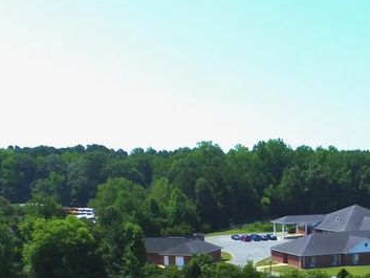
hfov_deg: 32.0
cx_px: 313
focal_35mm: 58
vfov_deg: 23.9
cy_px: 290
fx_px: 620
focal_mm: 3.61
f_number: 2.8
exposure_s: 1/2165
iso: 100
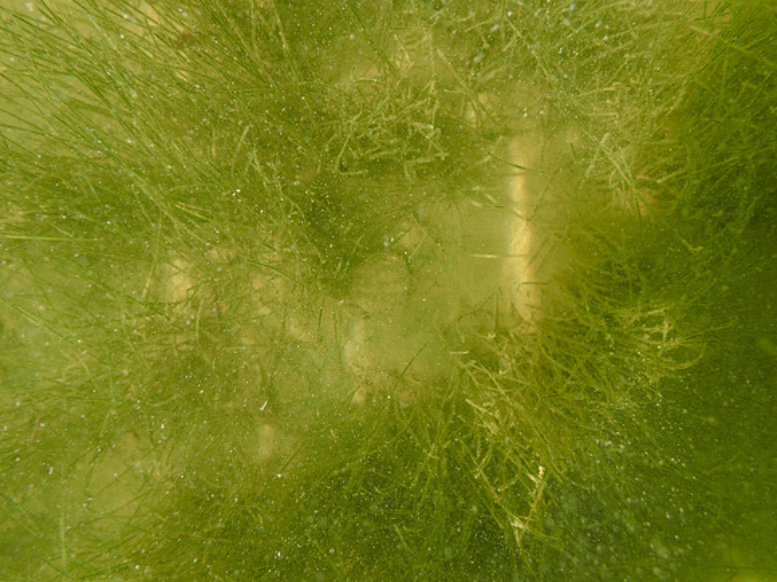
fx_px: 561
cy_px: 291
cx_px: 388
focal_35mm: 25
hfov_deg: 69.4
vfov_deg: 54.9
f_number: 2.8
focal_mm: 4.5
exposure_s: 1/250
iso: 100
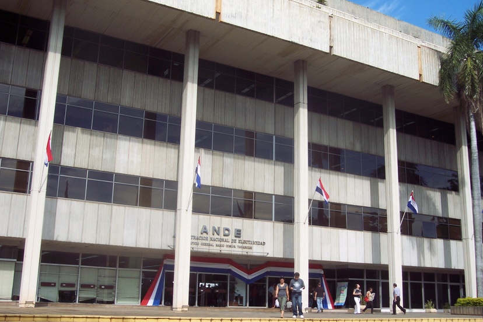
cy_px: 160
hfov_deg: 46.4
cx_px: 245
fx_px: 563
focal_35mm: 42
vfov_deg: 31.9
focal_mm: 8
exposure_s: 1/750
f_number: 3.4
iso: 100
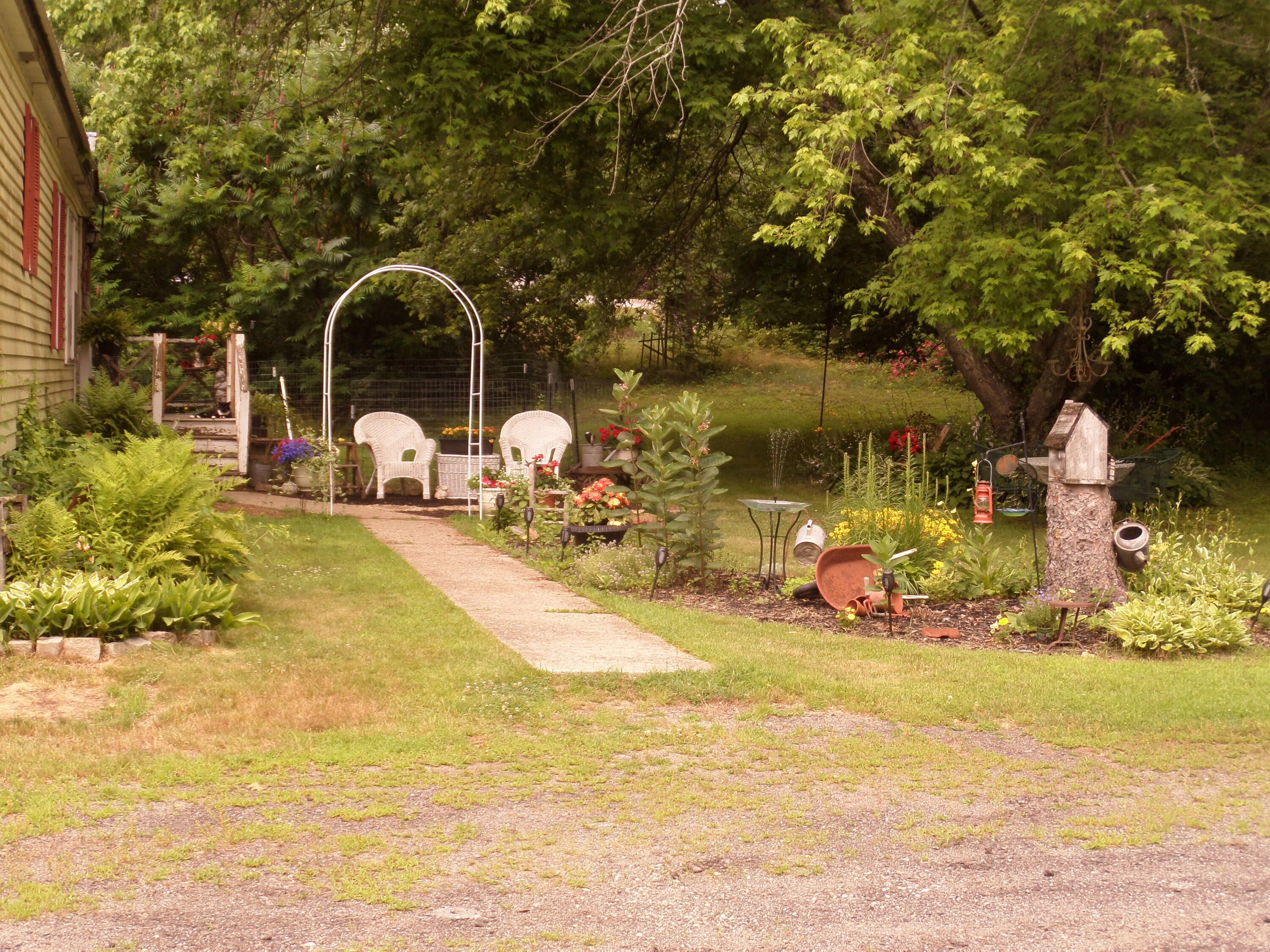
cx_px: 635
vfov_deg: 23.7
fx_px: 2275
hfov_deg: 31.2
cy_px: 476
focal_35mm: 62
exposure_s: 1/180
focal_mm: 10.2
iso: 80
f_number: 4
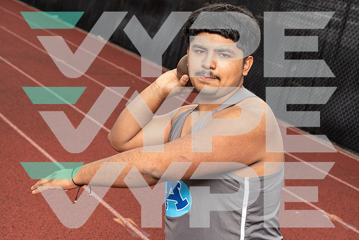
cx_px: 180
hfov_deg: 28.8
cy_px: 120
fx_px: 698
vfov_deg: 19.5
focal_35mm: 70
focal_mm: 70
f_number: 8
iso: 100
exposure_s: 1/200
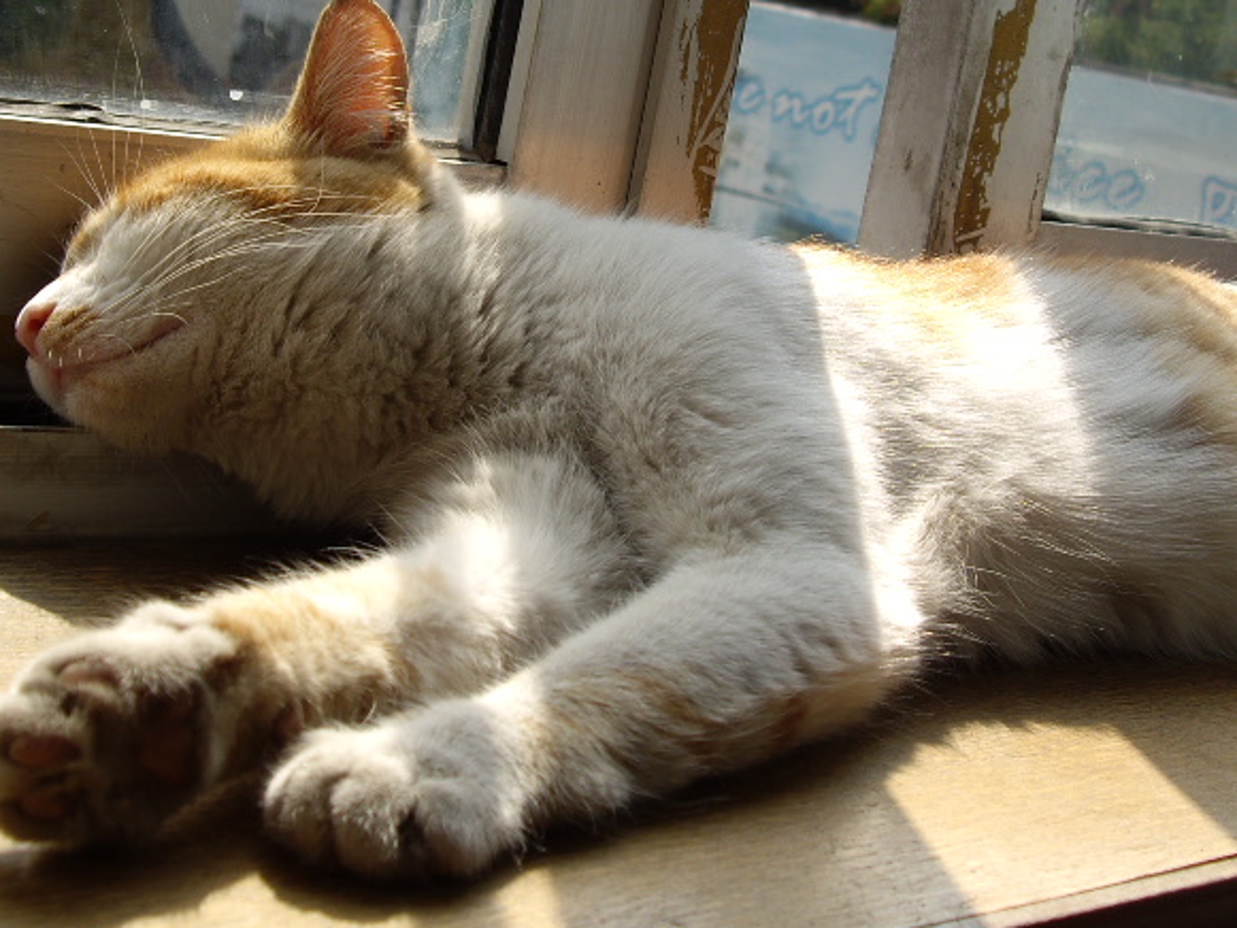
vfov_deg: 21.7
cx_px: 585
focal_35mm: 67
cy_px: 221
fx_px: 2395
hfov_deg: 29.0
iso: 64
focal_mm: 7.9
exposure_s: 1/400
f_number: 2.8
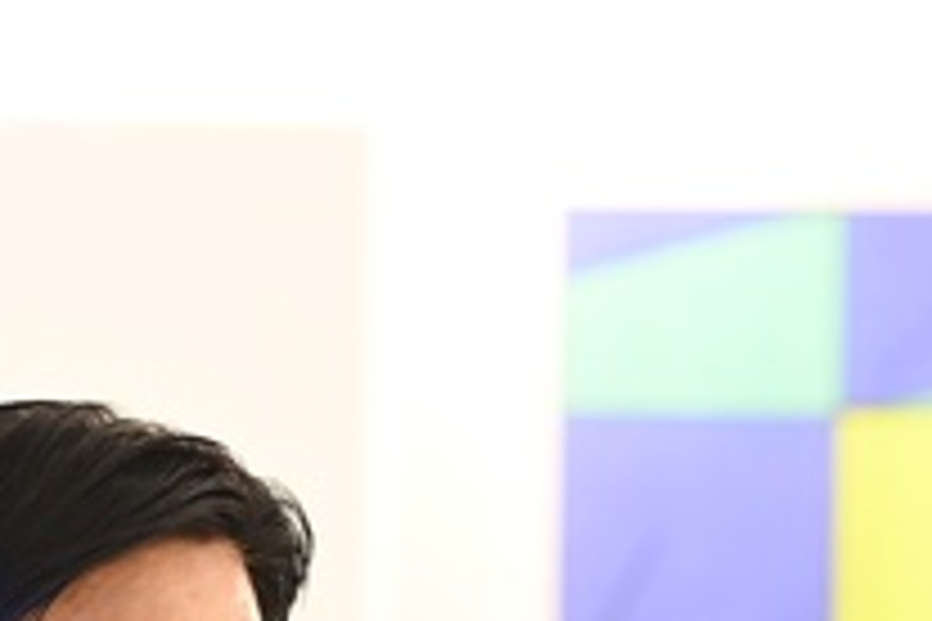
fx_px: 8517
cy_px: 974
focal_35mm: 329
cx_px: 558
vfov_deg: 4.2
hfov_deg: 6.3
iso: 2500
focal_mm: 92
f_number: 2.8
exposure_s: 1/200
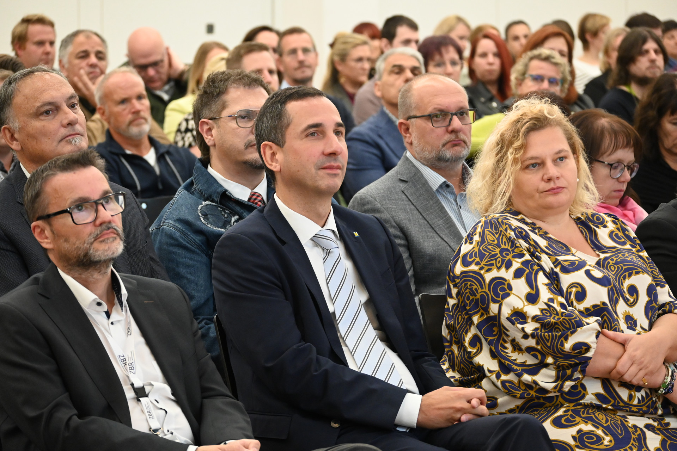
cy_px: 226
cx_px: 338
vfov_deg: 8.0
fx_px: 3244
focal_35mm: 172
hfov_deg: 11.9
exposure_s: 1/50
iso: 2500
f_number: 5.6
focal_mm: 115
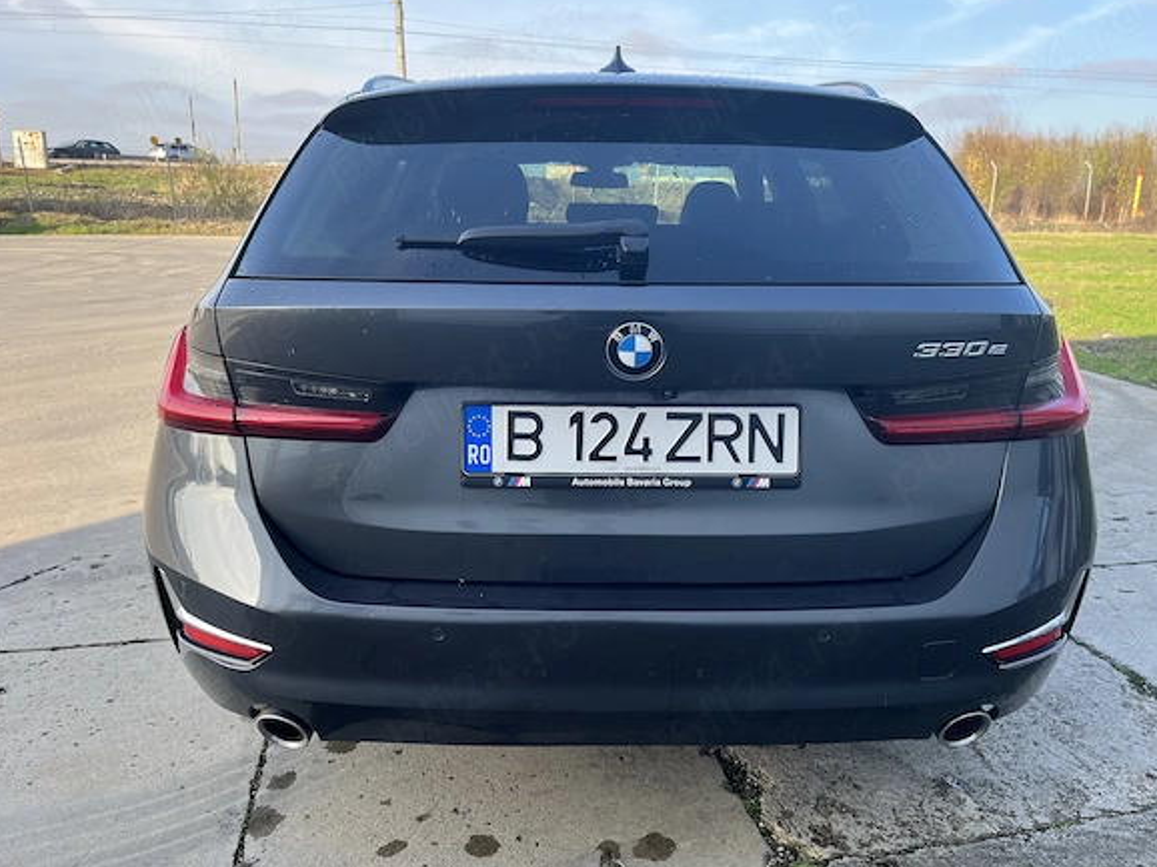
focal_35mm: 27
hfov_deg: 65.3
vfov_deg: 51.3
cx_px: 593
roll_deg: -1.3
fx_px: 902
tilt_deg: -14.0
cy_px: 422
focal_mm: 5.1
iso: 50
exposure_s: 1/428
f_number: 1.6
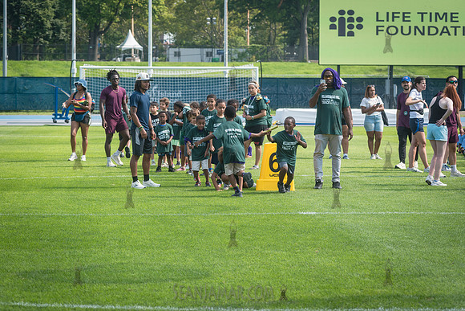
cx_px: 232
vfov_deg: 10.4
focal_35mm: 132
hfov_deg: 15.5
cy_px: 156
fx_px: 1710
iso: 160
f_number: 5.6
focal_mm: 125
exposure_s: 1/400
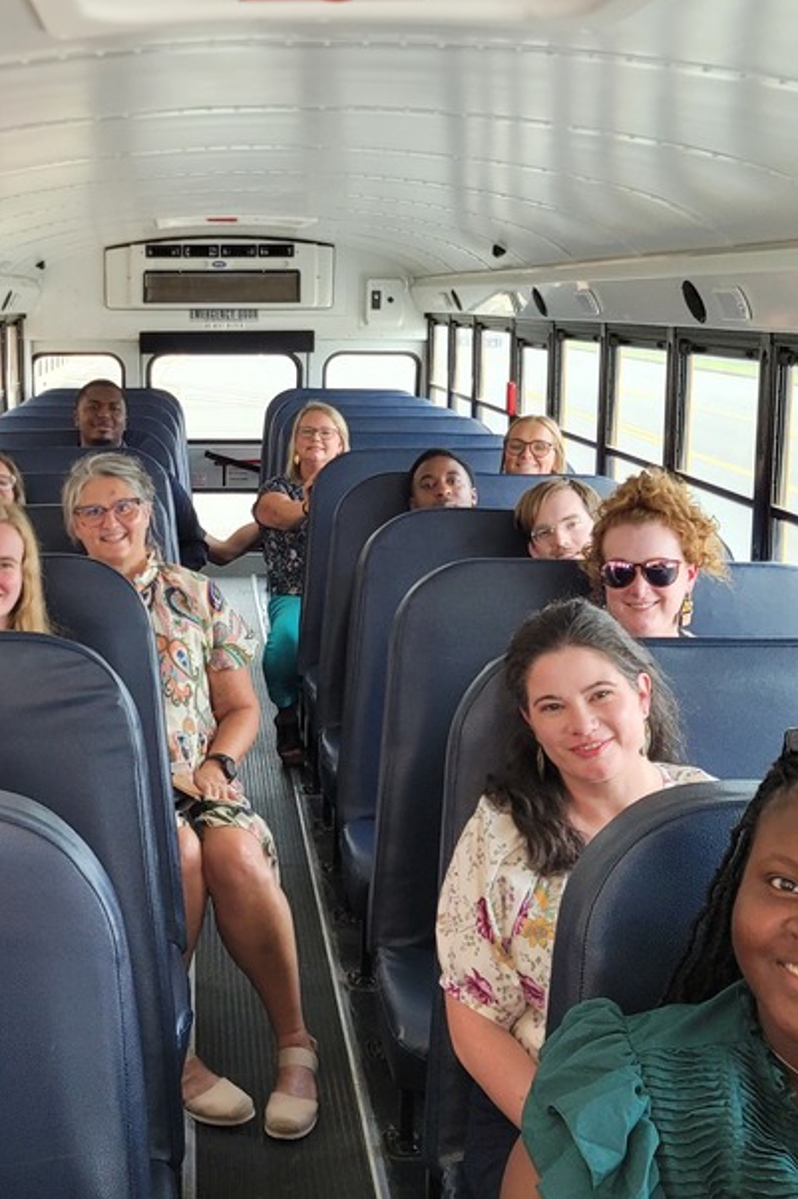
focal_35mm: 46
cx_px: 173
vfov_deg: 42.7
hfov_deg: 28.7
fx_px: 1530
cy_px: 580
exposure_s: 1/120
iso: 200
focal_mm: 5.4
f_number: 1.8
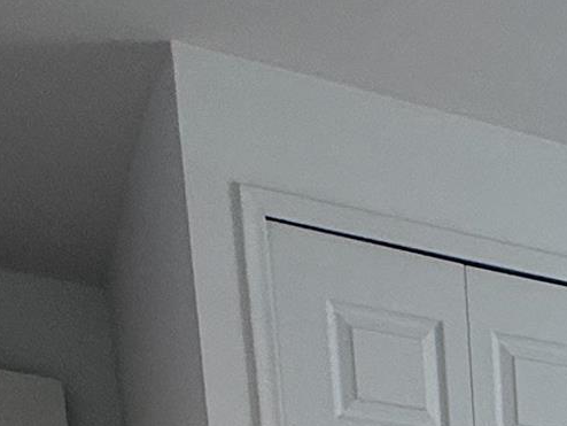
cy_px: 1174
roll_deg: +0.2
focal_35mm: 87
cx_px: 923
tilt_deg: -12.5
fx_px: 1426
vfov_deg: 11.8
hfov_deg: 18.9
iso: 100
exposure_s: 1/99
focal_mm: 2.22
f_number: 2.2
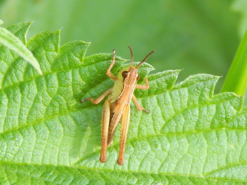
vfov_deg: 8.2
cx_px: 124
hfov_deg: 10.9
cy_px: 92
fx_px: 1299
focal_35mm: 182
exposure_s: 1/200
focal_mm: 32.8
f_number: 5.3
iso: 400
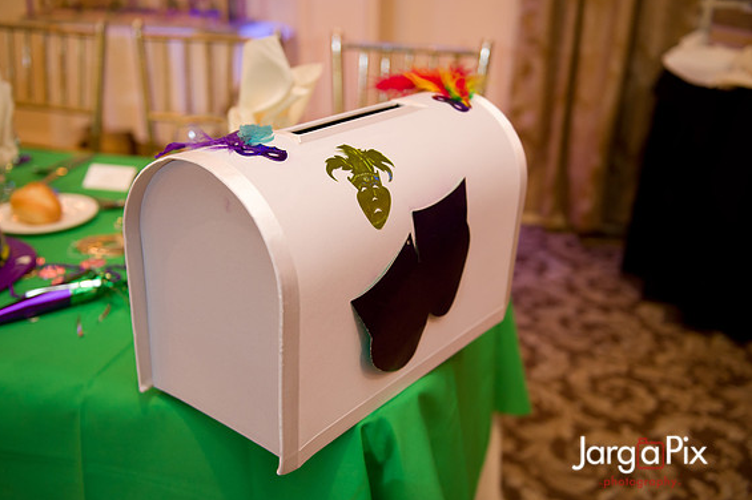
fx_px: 814
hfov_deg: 49.6
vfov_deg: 34.2
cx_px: 367
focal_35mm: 39
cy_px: 250
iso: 1600
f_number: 3.2
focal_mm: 38
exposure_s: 1/125
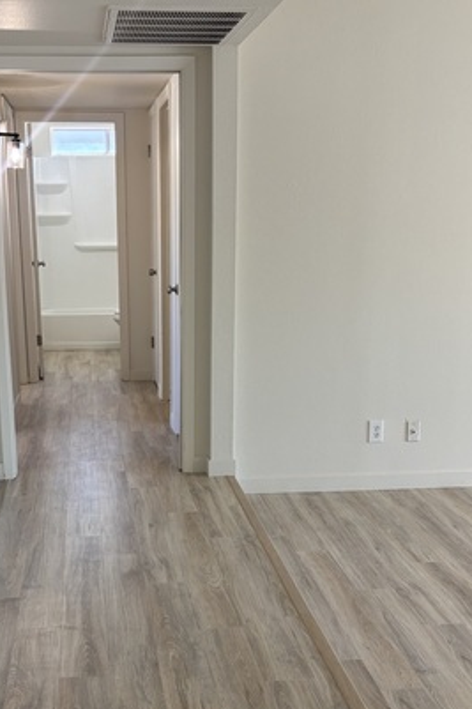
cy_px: 434
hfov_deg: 29.7
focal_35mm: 45
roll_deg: +1.2
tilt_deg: -14.0
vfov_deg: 43.3
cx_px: 163
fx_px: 886
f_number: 1.6
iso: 80
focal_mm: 5.96
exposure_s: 1/120
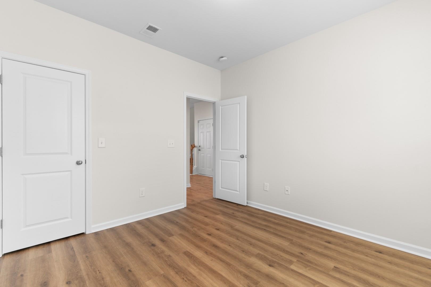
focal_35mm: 15
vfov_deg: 77.3
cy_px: 144
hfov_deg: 100.4
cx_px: 216
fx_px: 180
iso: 100
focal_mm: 10
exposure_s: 1/5
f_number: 4.5
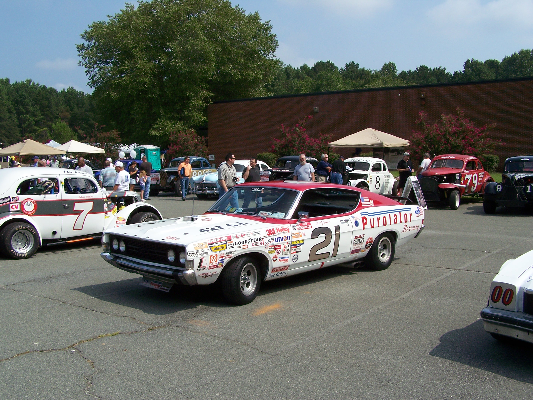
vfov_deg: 37.8
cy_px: 200
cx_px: 266
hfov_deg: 48.9
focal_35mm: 38
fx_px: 586
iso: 80
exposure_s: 1/800
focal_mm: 6.3
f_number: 4
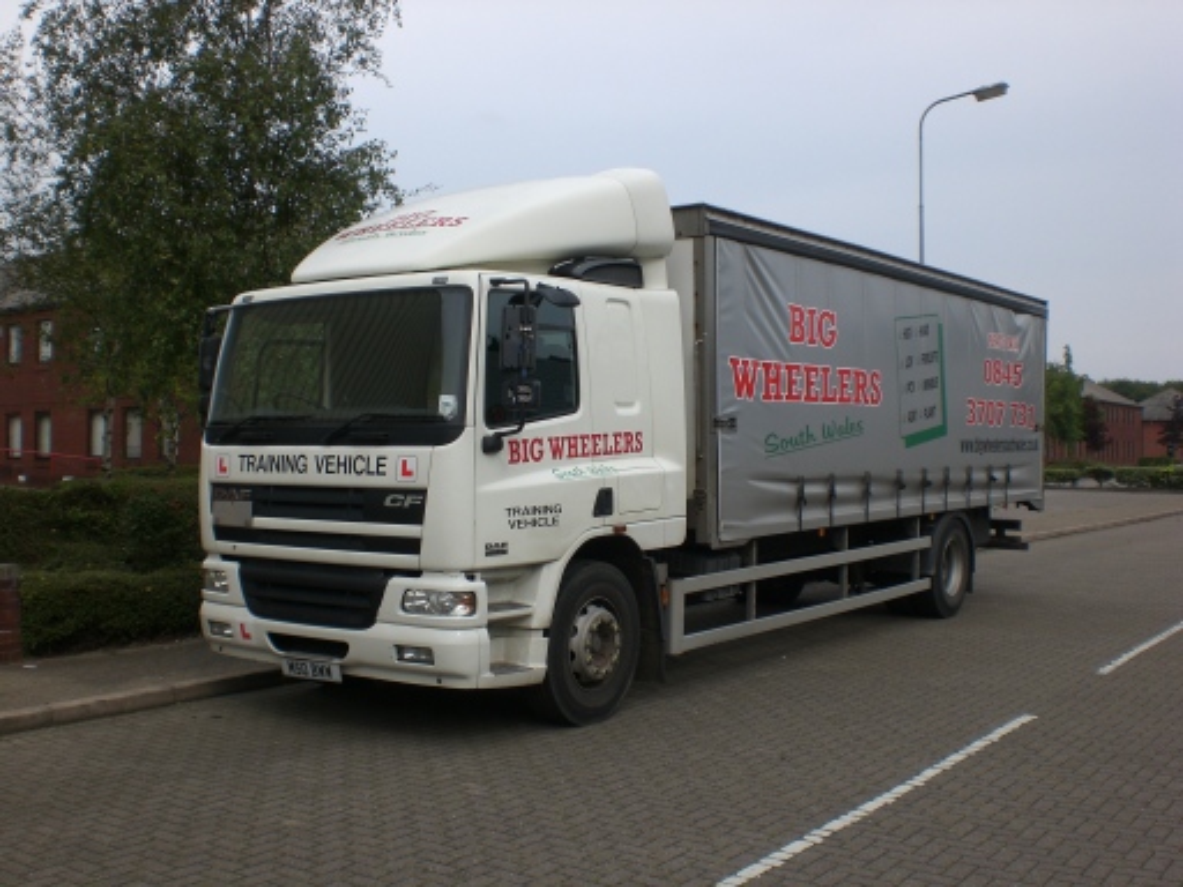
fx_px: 1299
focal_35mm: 38
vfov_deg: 37.7
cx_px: 592
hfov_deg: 49.0
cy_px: 444
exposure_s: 1/400
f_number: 4.4
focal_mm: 6.3
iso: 50
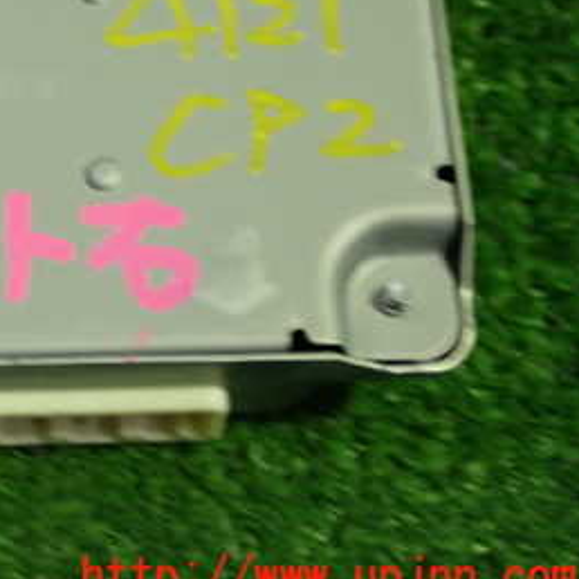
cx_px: -85
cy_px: 101
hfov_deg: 15.2
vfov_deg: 15.6
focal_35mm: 111
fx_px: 2101
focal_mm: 9.65
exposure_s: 1/50
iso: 400
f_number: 3.3
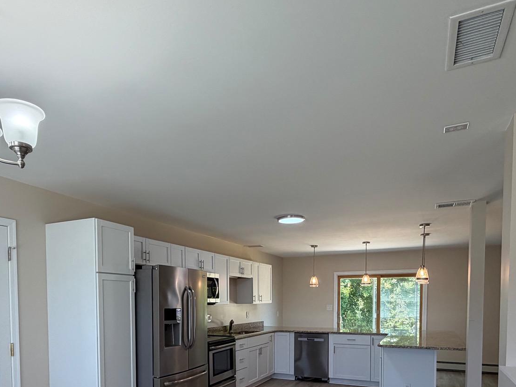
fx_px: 388
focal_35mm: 26
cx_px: 238
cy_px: 319
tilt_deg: -2.3
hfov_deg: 67.2
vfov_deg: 49.4
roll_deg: +0.1
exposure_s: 1/120
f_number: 2.2
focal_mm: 2.22
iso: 100
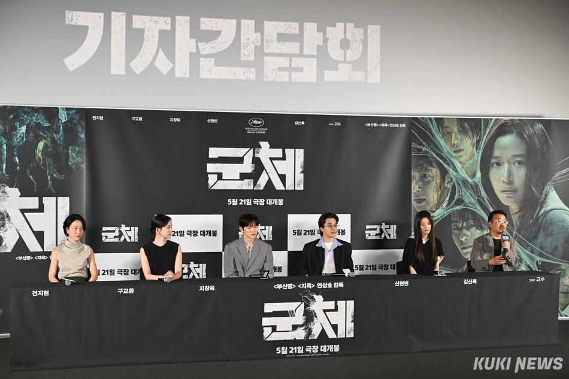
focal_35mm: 54
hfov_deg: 36.9
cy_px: 190
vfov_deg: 25.1
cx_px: 284
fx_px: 853
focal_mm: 54
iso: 1600
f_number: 4
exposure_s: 1/200
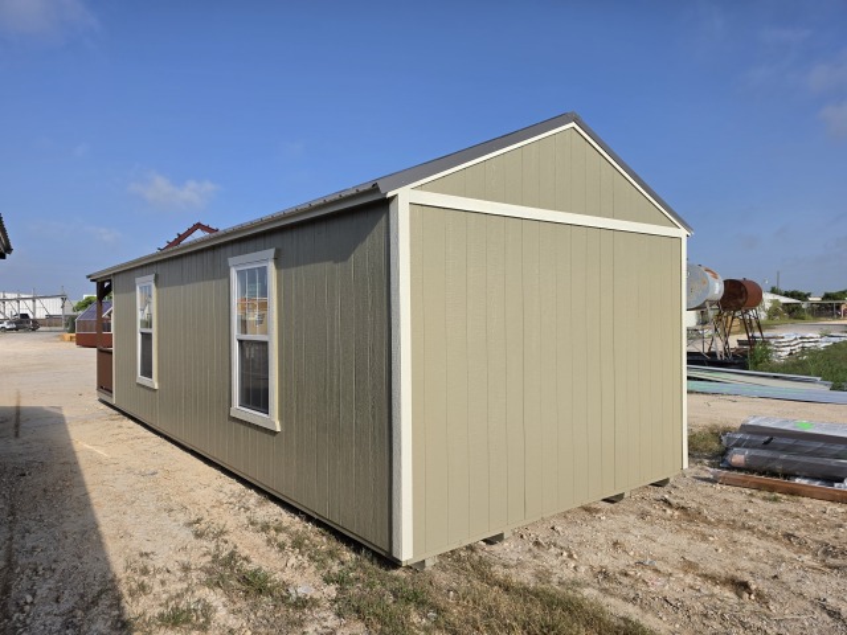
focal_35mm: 23
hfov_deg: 73.9
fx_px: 563
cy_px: 318
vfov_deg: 58.9
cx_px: 424
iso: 50
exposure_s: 1/7939
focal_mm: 6.5
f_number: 1.4
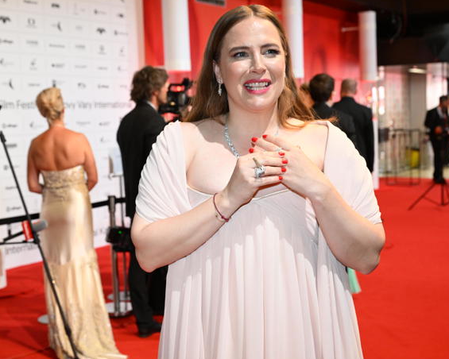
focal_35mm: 55
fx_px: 731
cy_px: 178
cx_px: 223
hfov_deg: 34.2
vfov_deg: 27.6
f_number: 5.6
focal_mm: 48
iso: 3200
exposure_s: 1/125
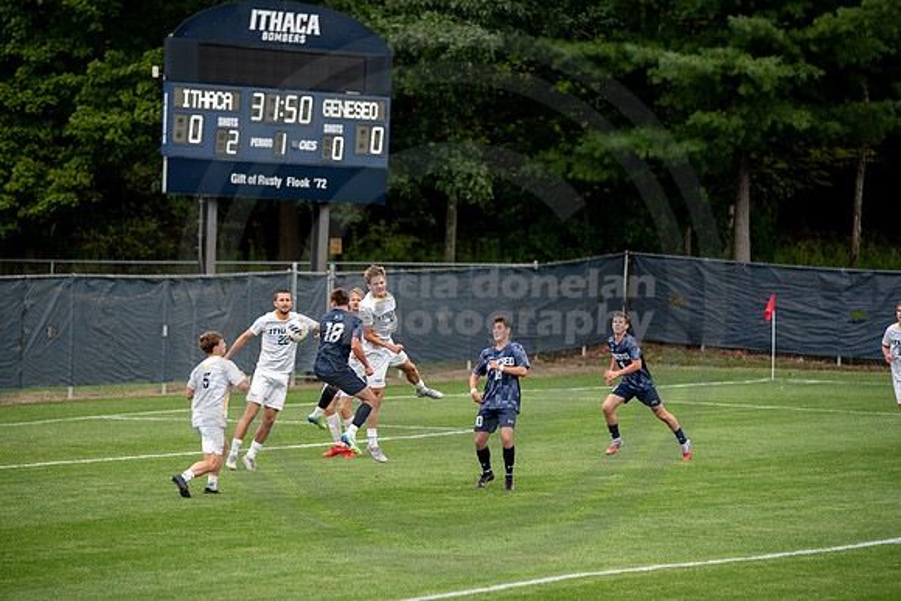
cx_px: 451
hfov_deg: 10.2
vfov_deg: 6.8
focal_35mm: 202
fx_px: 5055
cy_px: 301
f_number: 4
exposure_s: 1/1000
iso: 320
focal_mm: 200
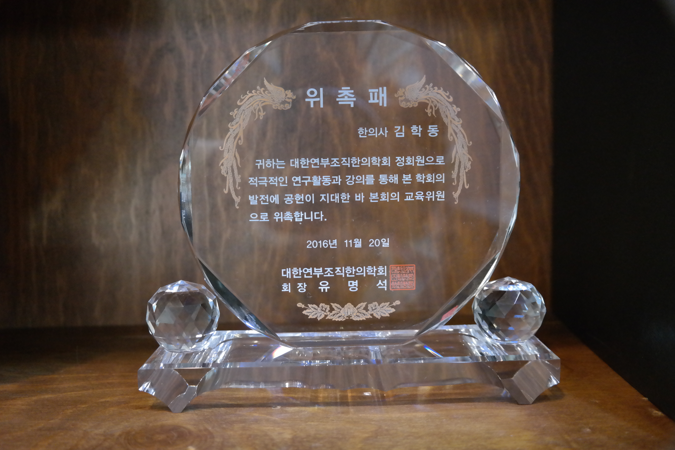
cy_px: 225
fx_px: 675
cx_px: 338
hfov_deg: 53.1
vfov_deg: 36.9
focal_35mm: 36
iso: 3200
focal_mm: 24
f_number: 4
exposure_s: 1/50
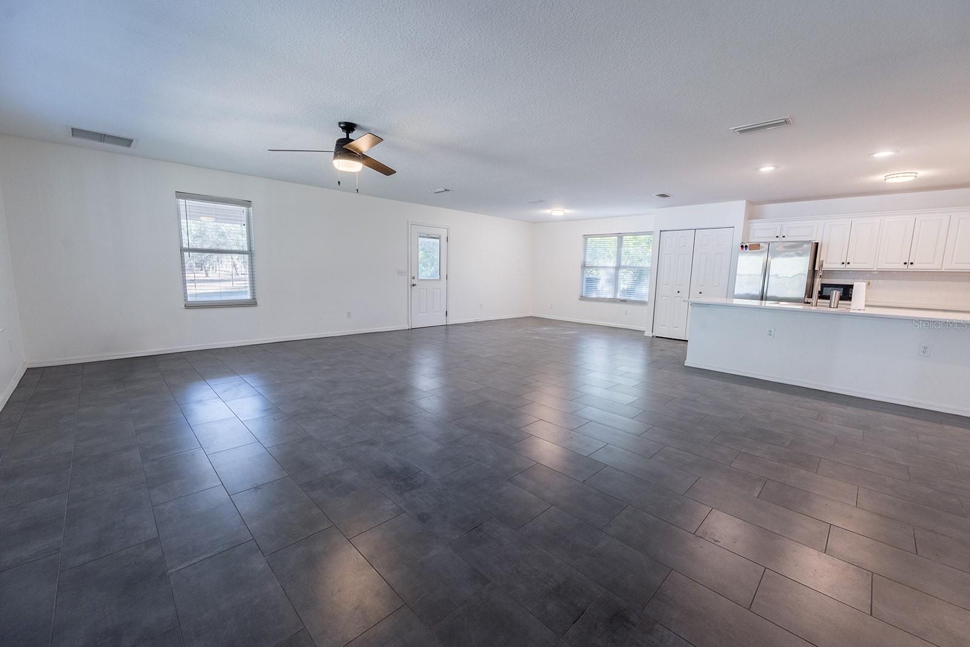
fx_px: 377
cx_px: 485
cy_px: 324
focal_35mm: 14
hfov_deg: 104.2
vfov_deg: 81.3
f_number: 6.3
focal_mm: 14
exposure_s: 1/100
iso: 250
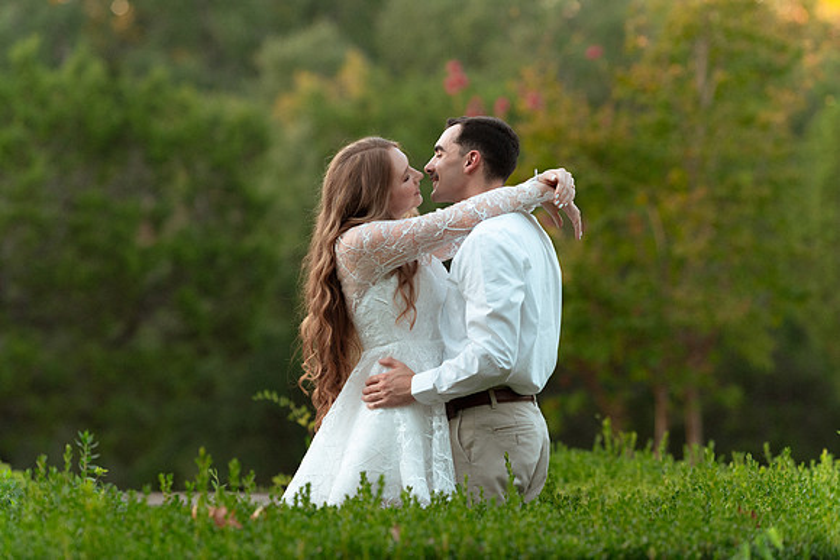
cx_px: 406
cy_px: 271
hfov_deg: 14.7
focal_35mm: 139
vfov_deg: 9.8
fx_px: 3254
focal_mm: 135
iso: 800
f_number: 2.5
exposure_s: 1/640
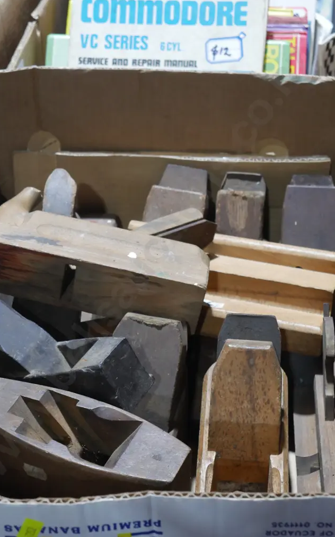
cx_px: 142
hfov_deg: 17.8
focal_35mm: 73
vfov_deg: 28.2
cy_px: 269
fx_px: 1067
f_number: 5.4
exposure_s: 1/80
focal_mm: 34
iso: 1600
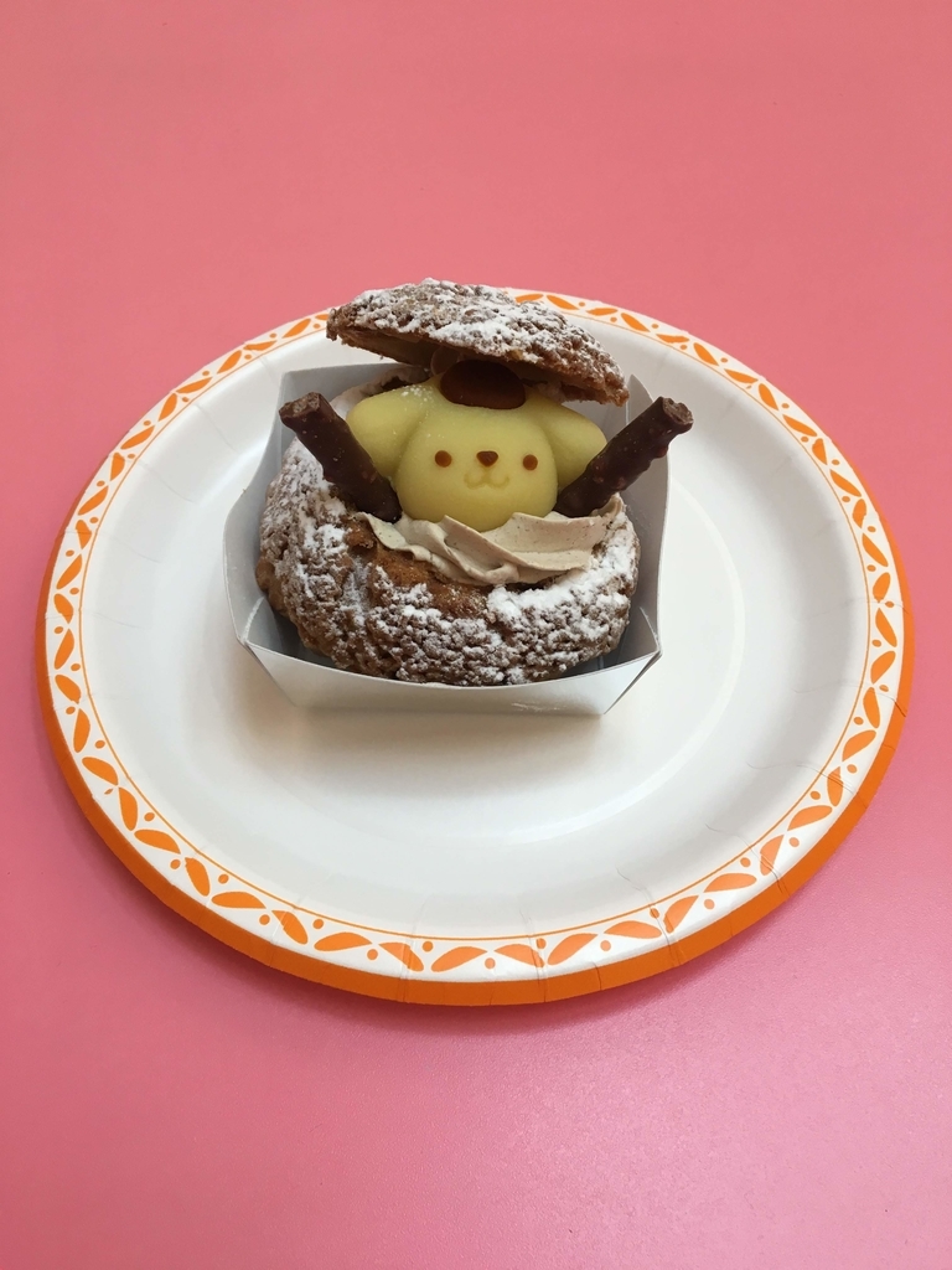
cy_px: 635
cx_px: 476
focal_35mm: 29
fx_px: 1063
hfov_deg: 48.2
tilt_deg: -55.1
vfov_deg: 61.7
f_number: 2.2
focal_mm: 4.15
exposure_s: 1/30
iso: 25
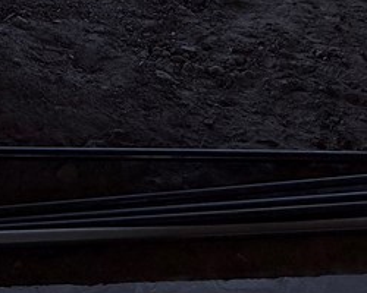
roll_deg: -0.7
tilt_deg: -6.2
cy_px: -192
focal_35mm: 56
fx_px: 608
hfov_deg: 31.5
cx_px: 15
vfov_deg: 21.1
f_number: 2.2
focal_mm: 2.22
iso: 32
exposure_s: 1/770
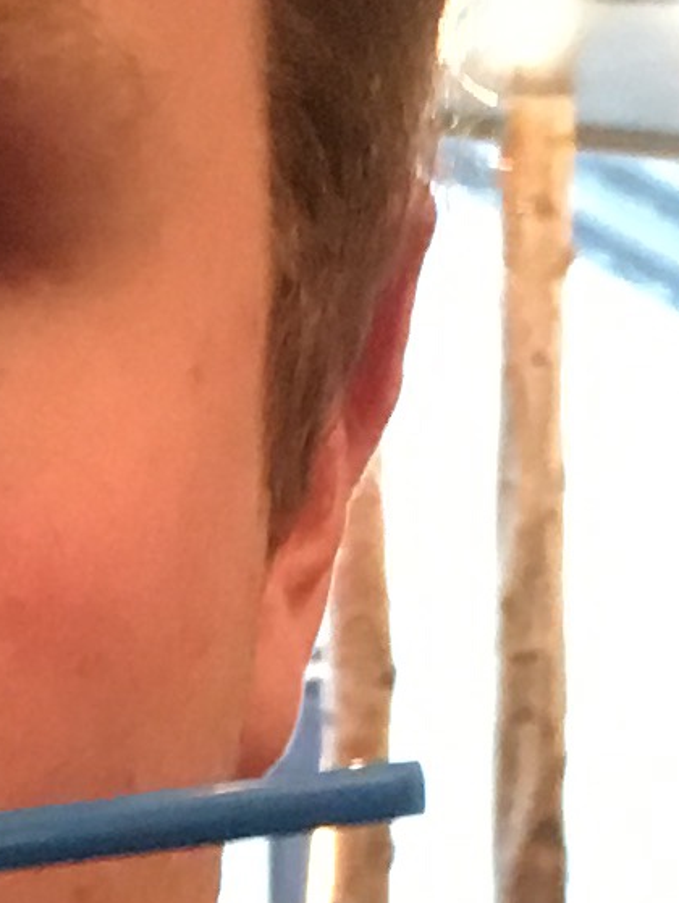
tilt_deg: -4.9
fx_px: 5460
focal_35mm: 209
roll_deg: +1.3
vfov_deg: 9.0
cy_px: 1661
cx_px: -577
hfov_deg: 6.9
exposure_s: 1/17
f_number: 2.2
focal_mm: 4.15
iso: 400
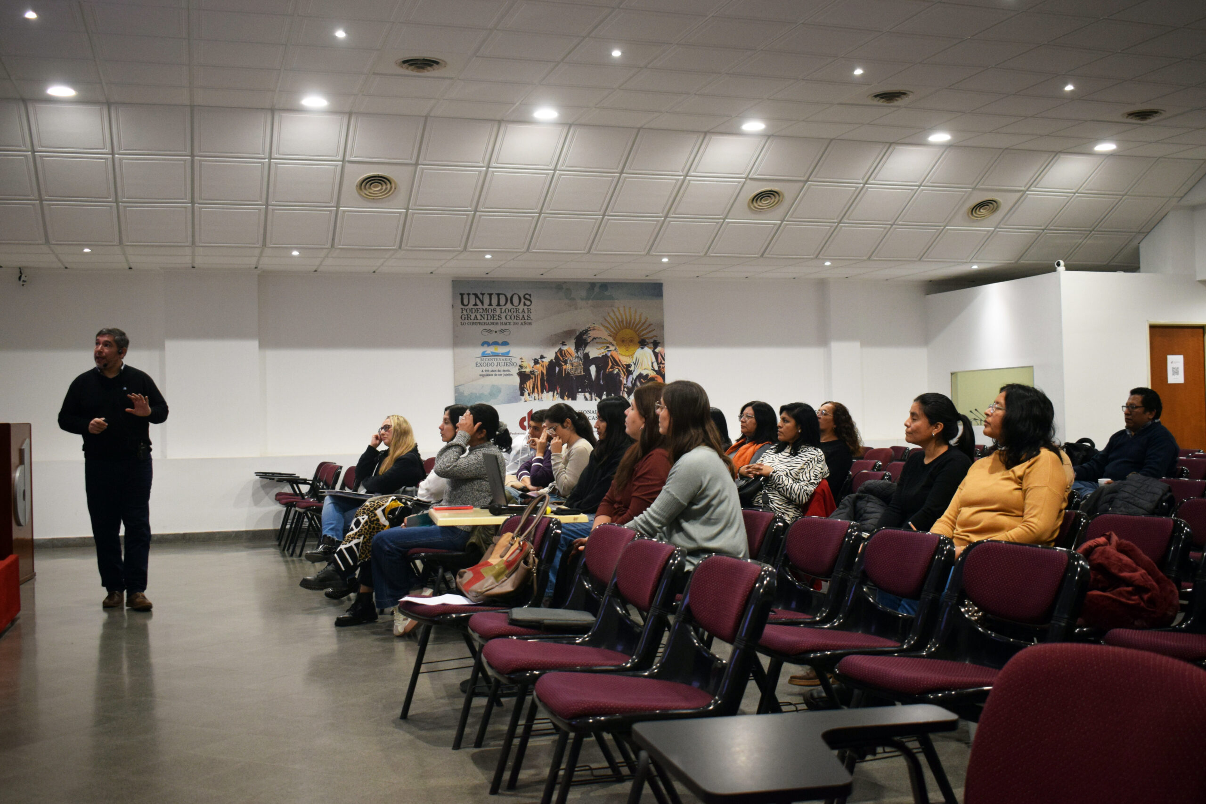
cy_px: 402
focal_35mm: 38
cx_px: 603
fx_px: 1256
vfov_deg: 35.5
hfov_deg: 51.3
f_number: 4
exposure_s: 1/60
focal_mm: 25
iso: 1250
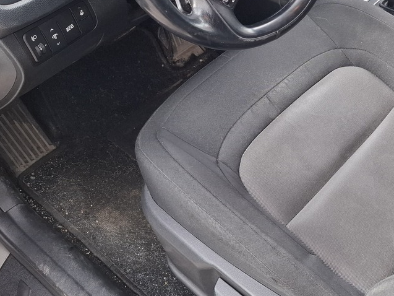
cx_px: 339
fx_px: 592
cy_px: 19
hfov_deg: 35.1
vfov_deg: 26.9
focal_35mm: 52
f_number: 1.8
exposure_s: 1/100
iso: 64
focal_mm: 5.54
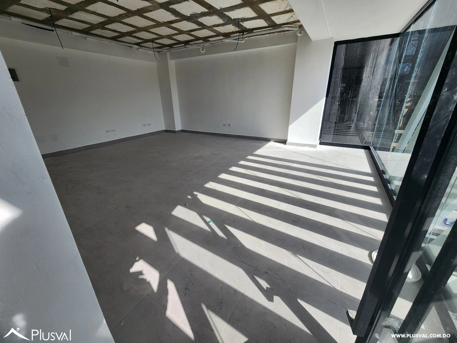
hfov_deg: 106.2
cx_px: 228
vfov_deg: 89.9
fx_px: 172
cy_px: 172
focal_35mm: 13
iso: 50
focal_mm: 2.2
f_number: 2.2
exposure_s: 1/1272
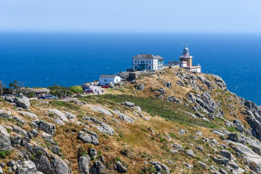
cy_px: 87
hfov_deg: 17.1
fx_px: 870
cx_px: 130
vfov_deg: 11.4
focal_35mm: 120
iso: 100
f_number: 8
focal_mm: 120
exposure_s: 1/250
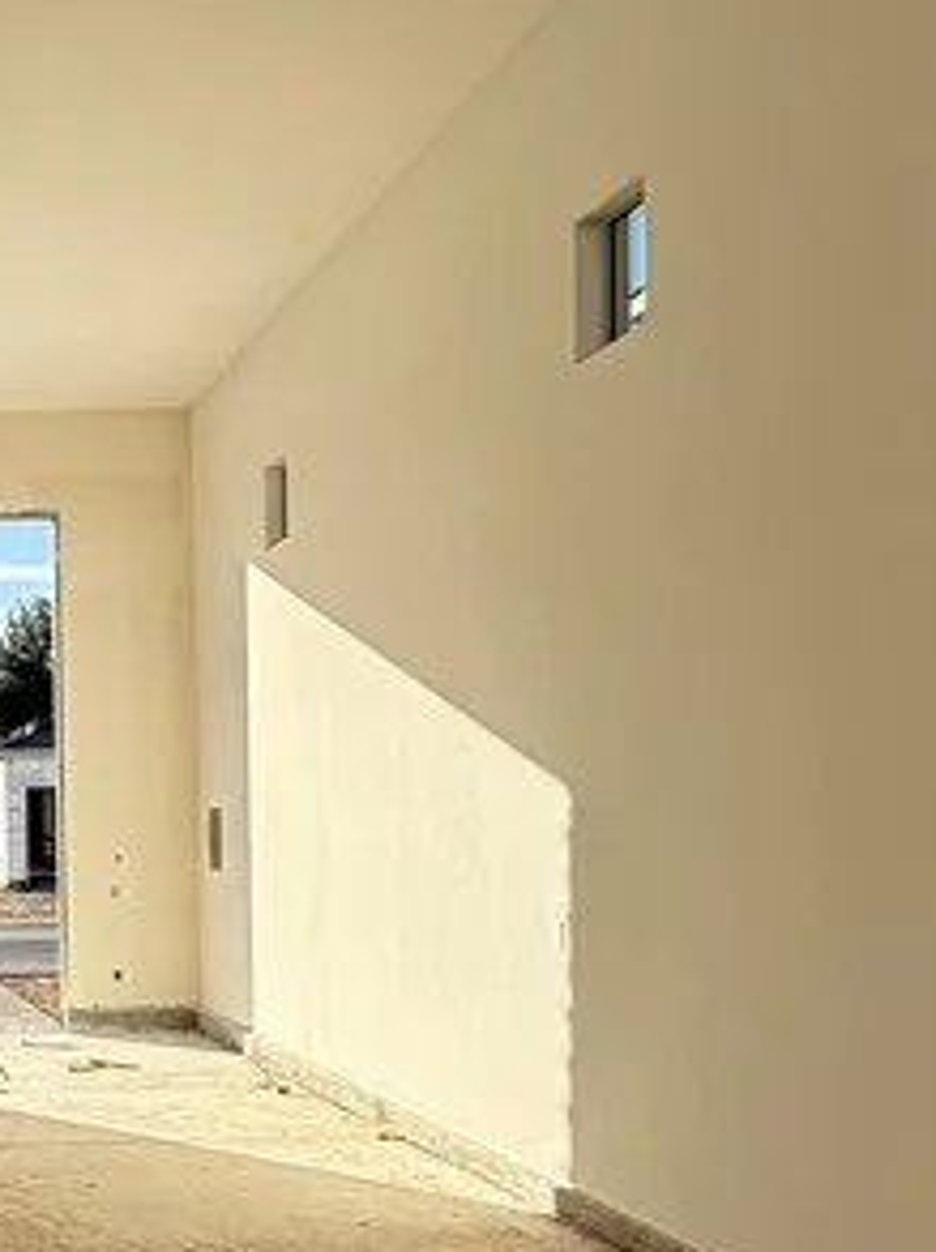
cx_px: -162
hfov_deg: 26.6
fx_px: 1770
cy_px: 859
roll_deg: +0.4
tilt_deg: +0.1
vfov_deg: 38.4
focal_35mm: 49
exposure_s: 1/1464
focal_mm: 2.22
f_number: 2.2
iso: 50
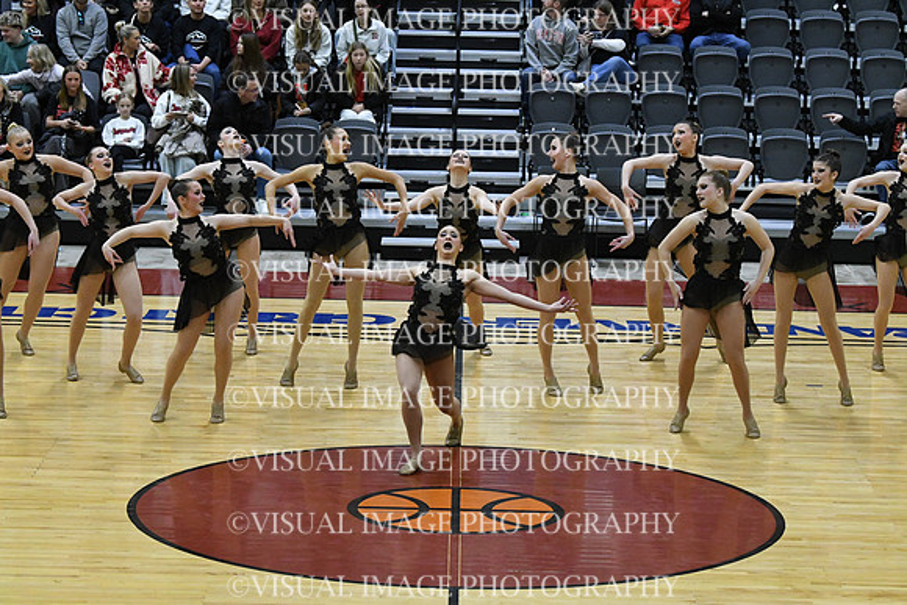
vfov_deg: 11.2
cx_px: 454
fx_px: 3099
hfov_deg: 16.6
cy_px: 302
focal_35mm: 123
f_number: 4
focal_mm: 82
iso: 5000
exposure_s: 1/500
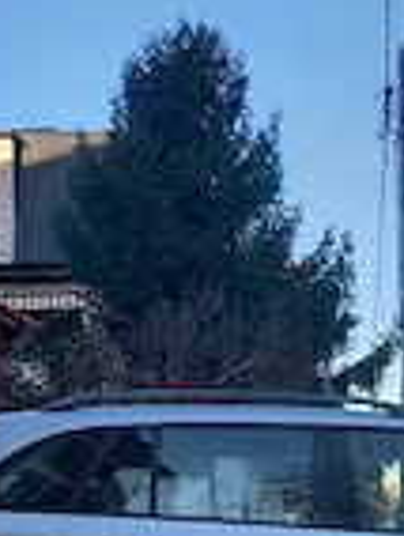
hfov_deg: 19.0
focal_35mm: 76
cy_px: 532
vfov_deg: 24.5
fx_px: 1179
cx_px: 396
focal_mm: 4
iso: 20
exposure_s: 1/111
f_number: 1.8
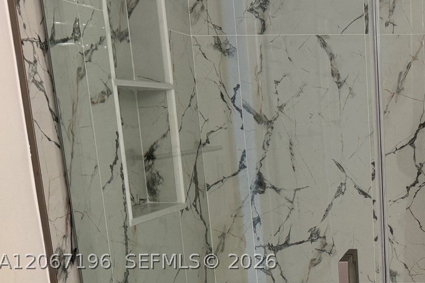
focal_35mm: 54
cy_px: 261
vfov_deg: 24.3
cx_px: 453
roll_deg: +0.5
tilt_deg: -13.2
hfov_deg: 32.9
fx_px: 637
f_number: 1.78
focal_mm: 6.76
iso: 160
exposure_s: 1/120
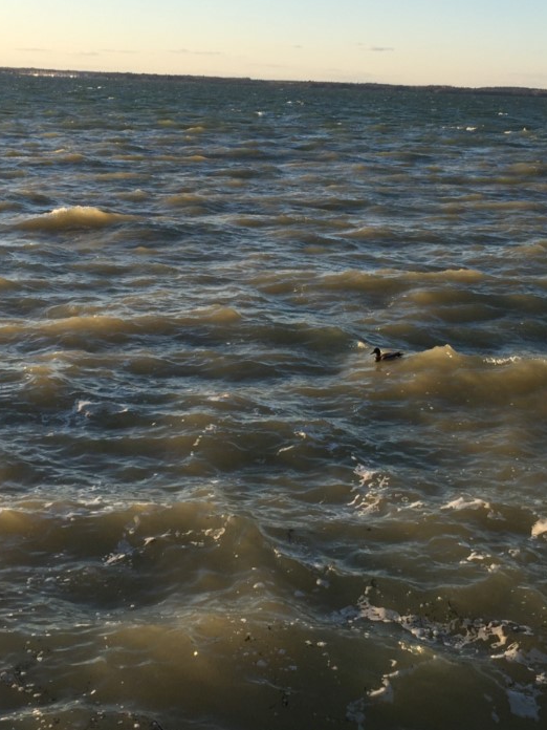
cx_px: 310
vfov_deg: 38.2
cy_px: 393
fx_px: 1053
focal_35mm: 50
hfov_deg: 29.1
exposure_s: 1/920
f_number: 2.2
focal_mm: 4.15
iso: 32
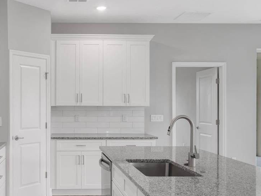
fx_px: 309
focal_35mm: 41
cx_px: 64
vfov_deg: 35.1
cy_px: 103
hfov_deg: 44.2
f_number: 9
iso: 250
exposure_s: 1/60
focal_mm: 13
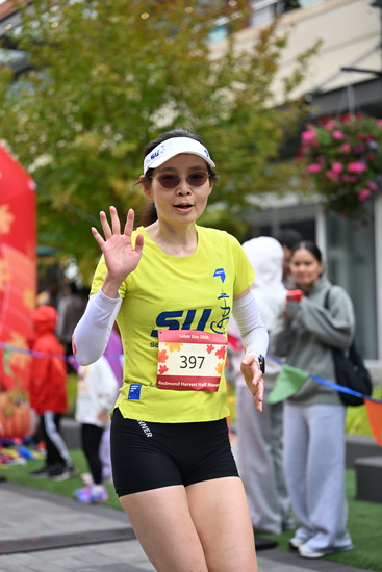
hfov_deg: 18.9
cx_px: 191
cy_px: 286
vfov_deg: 28.1
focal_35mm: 72
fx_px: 1145
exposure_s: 1/1600
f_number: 2.8
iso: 1000
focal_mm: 72
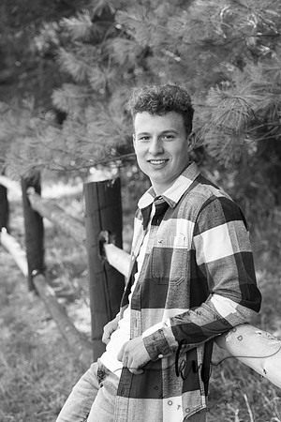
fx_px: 820
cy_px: 211
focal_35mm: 70
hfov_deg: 19.5
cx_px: 140
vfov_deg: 28.8
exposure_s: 1/200
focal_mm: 70
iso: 400
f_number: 5
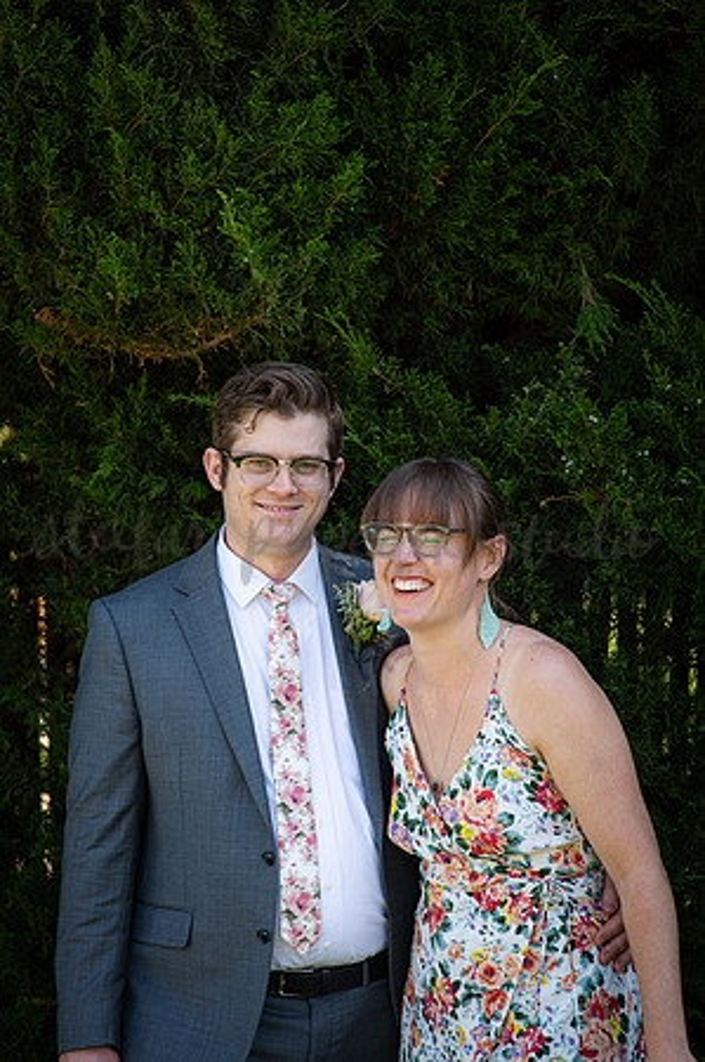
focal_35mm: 85
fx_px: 2502
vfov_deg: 23.9
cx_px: 352
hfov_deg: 16.0
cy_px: 531
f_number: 4
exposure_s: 1/200
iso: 200
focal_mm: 85
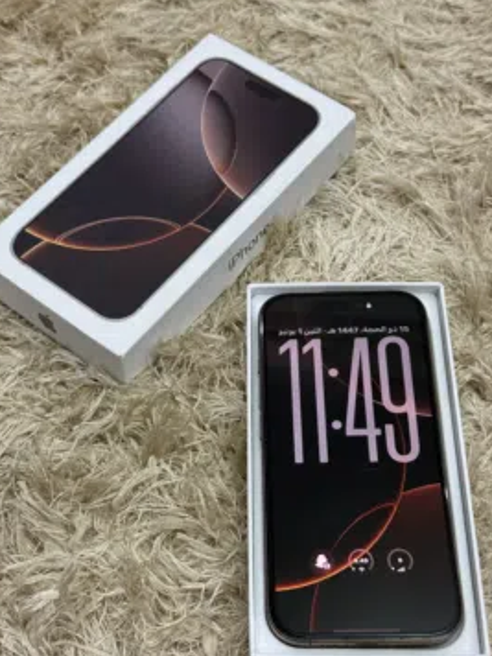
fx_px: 1023
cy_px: 363
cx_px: 219
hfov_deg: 27.0
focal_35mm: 54
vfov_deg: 35.5
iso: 250
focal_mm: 6.76
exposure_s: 1/50
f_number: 1.78
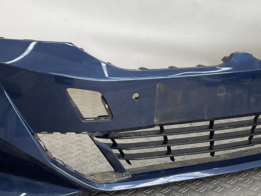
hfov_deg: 28.1
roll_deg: -0.6
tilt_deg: -10.2
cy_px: 50
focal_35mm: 69
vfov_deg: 21.1
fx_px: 520
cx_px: 112
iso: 16
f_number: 1.8
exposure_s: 1/164
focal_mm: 3
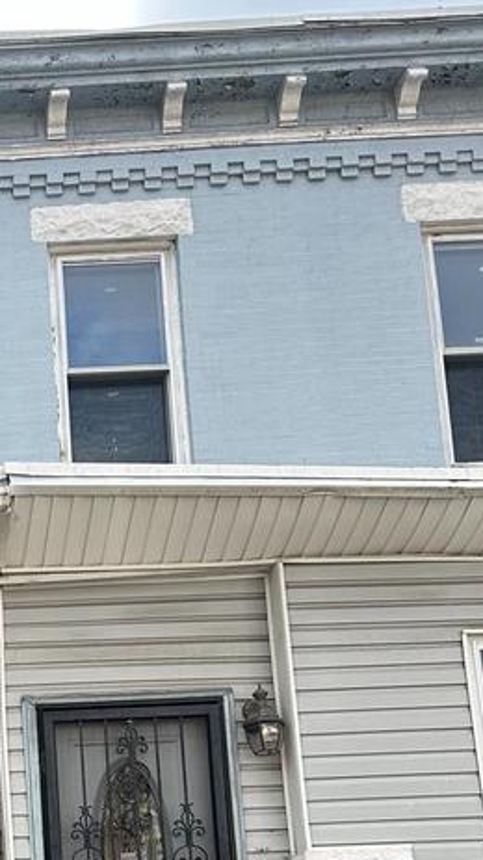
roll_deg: +2.1
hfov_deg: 17.5
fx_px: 1391
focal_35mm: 61
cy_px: 867
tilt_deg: +9.3
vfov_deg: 31.7
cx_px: -258
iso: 80
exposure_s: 1/1157
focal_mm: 6.86
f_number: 1.78
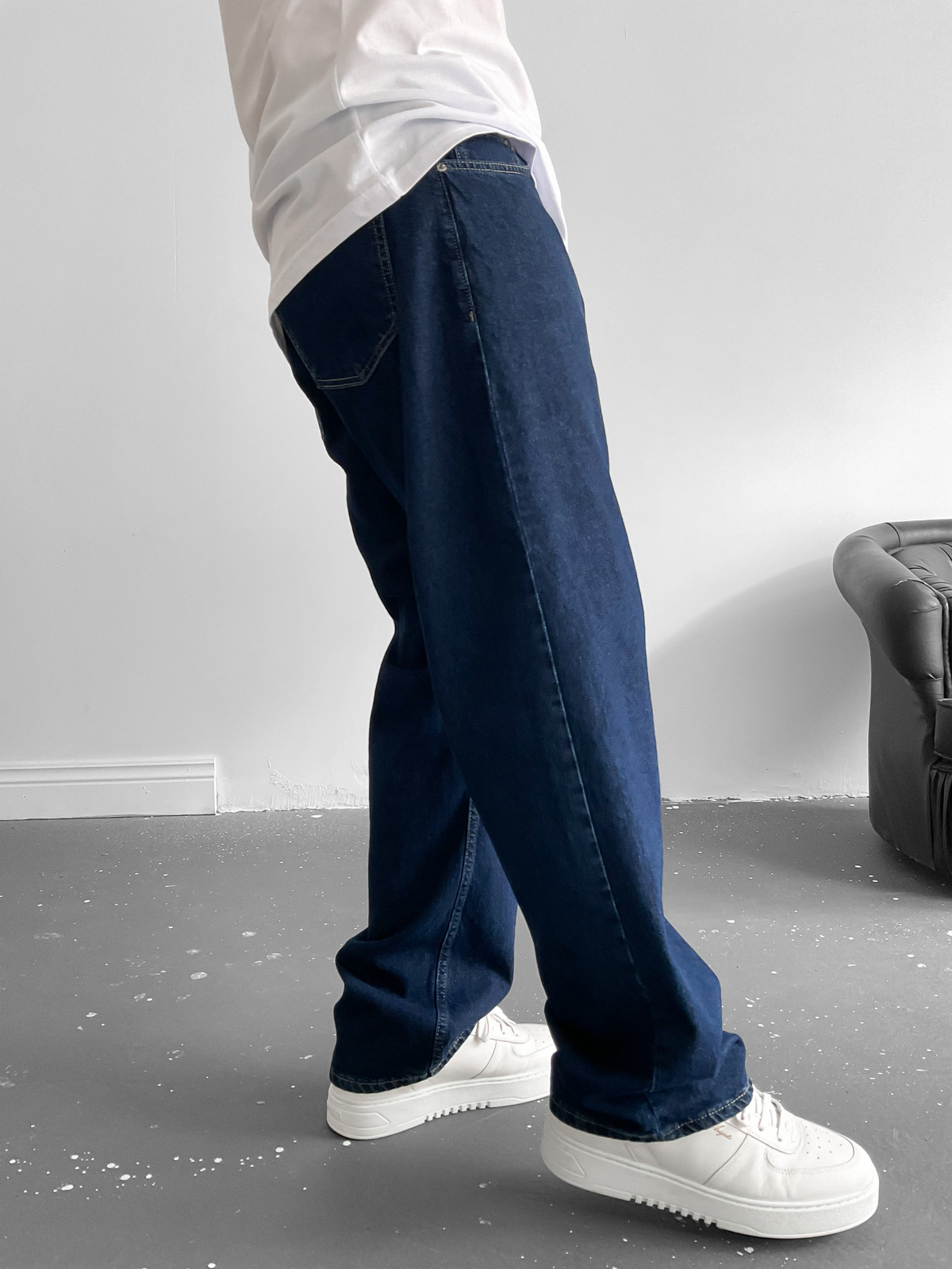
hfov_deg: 48.2
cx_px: 476
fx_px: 1063
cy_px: 634
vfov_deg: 61.7
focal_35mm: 29
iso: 64
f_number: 1.8
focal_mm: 3
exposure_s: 1/70
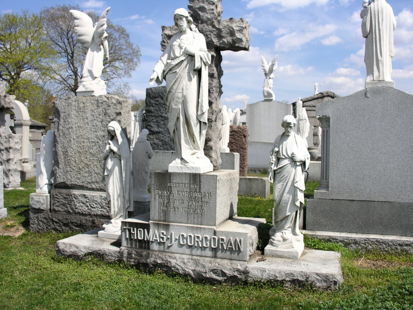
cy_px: 155
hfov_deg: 52.6
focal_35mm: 35
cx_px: 206
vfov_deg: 40.7
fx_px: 418
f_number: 4
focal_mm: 8.9
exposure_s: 1/623
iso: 50
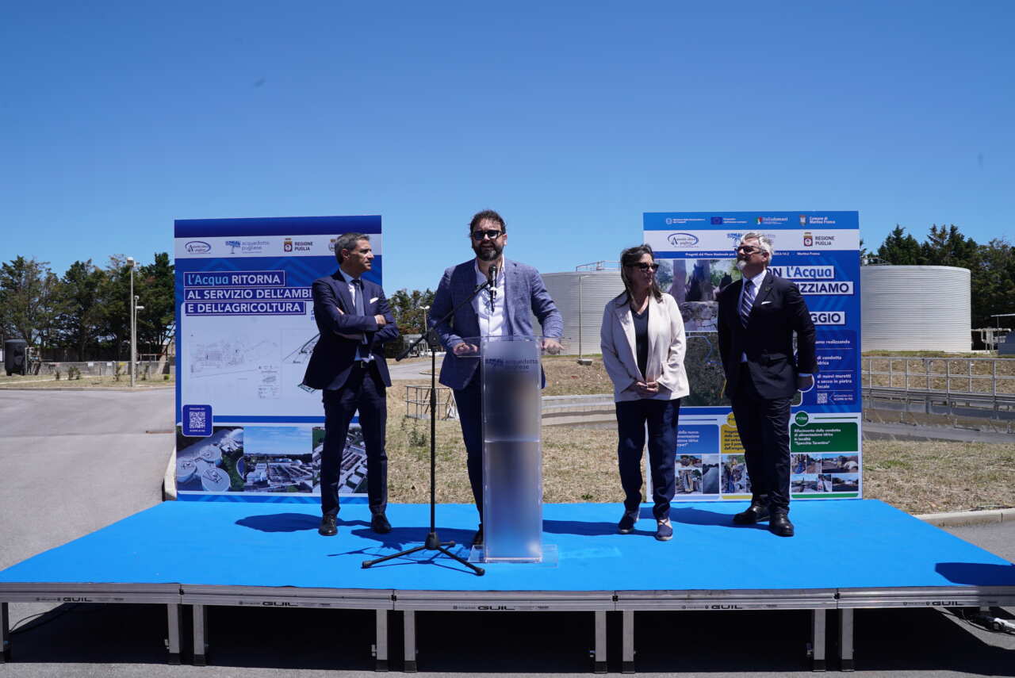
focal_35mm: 28
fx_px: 790
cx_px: 508
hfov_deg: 65.4
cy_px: 339
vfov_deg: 46.5
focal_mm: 28
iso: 100
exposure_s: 1/125
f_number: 14
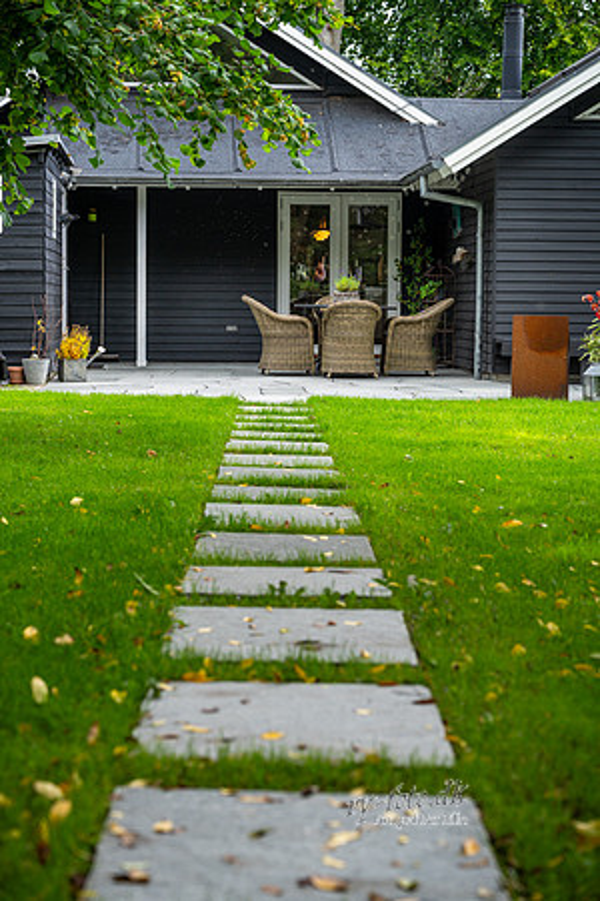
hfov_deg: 16.1
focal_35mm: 85
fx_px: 2125
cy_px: 450
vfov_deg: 23.9
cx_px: 300
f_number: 5
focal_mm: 85
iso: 400
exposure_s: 1/100
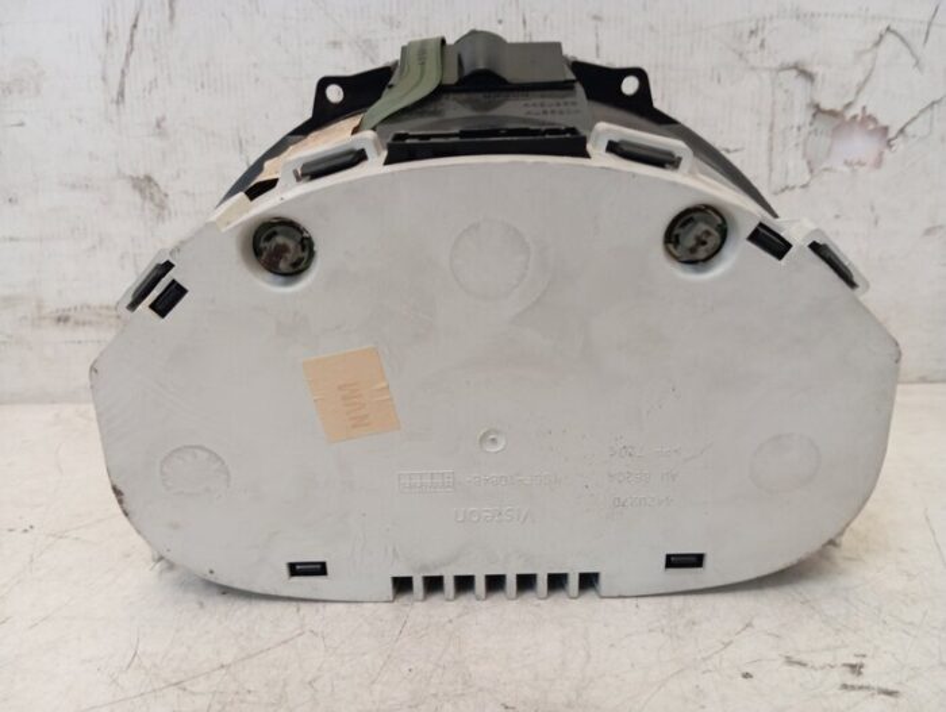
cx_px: 473
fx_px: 766
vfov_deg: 49.9
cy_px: 356
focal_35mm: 28
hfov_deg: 63.4
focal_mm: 4.22
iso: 733
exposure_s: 1/33.3
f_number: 1.8
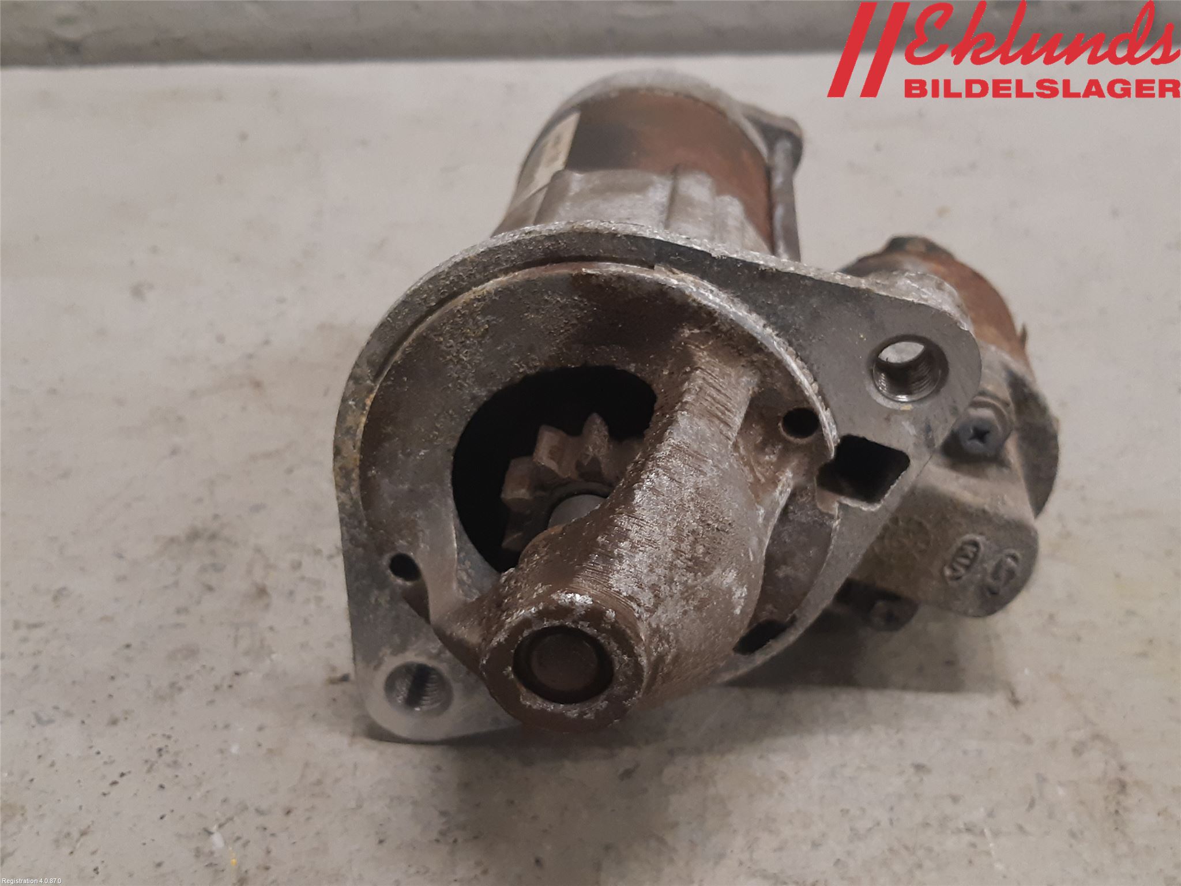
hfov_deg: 67.3
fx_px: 887
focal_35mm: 26
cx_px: 590
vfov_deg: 53.1
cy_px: 443
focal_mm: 3.93
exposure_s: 1/50
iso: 160
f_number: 1.7
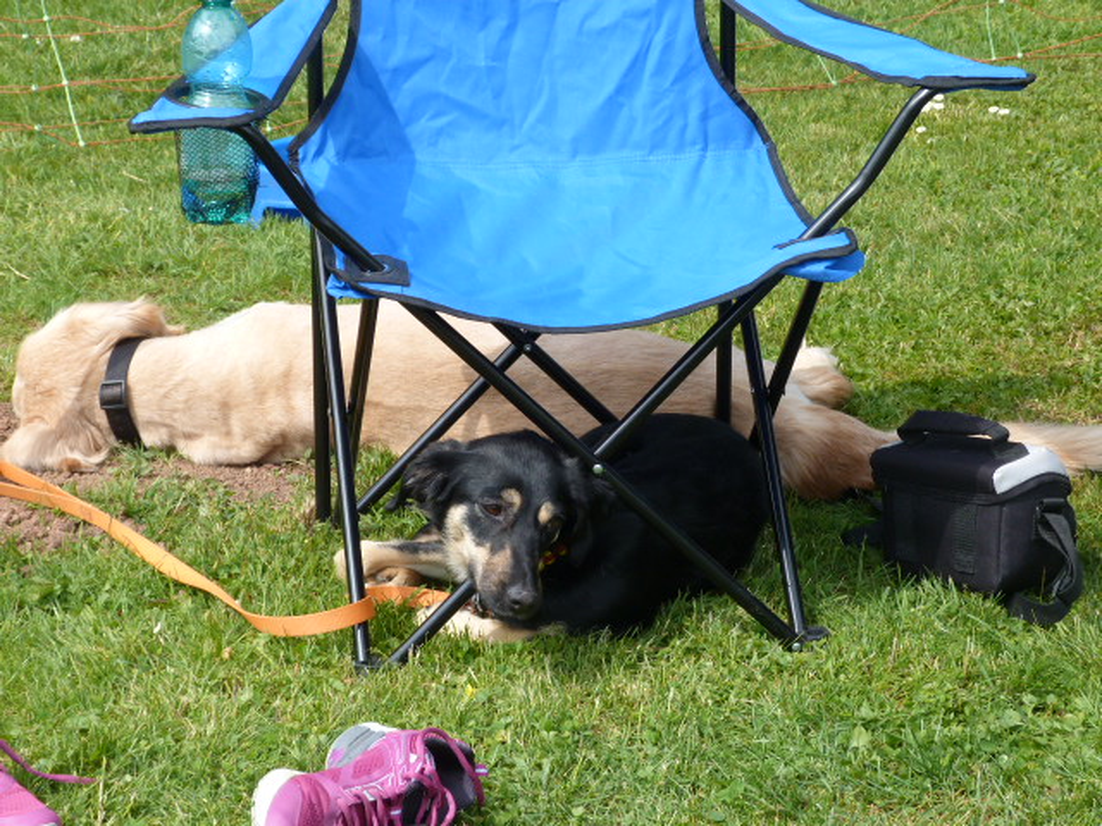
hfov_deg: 17.0
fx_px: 3693
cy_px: 413
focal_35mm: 116
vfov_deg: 12.8
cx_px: 551
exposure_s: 1/250
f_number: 4.5
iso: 100
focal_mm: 20.8
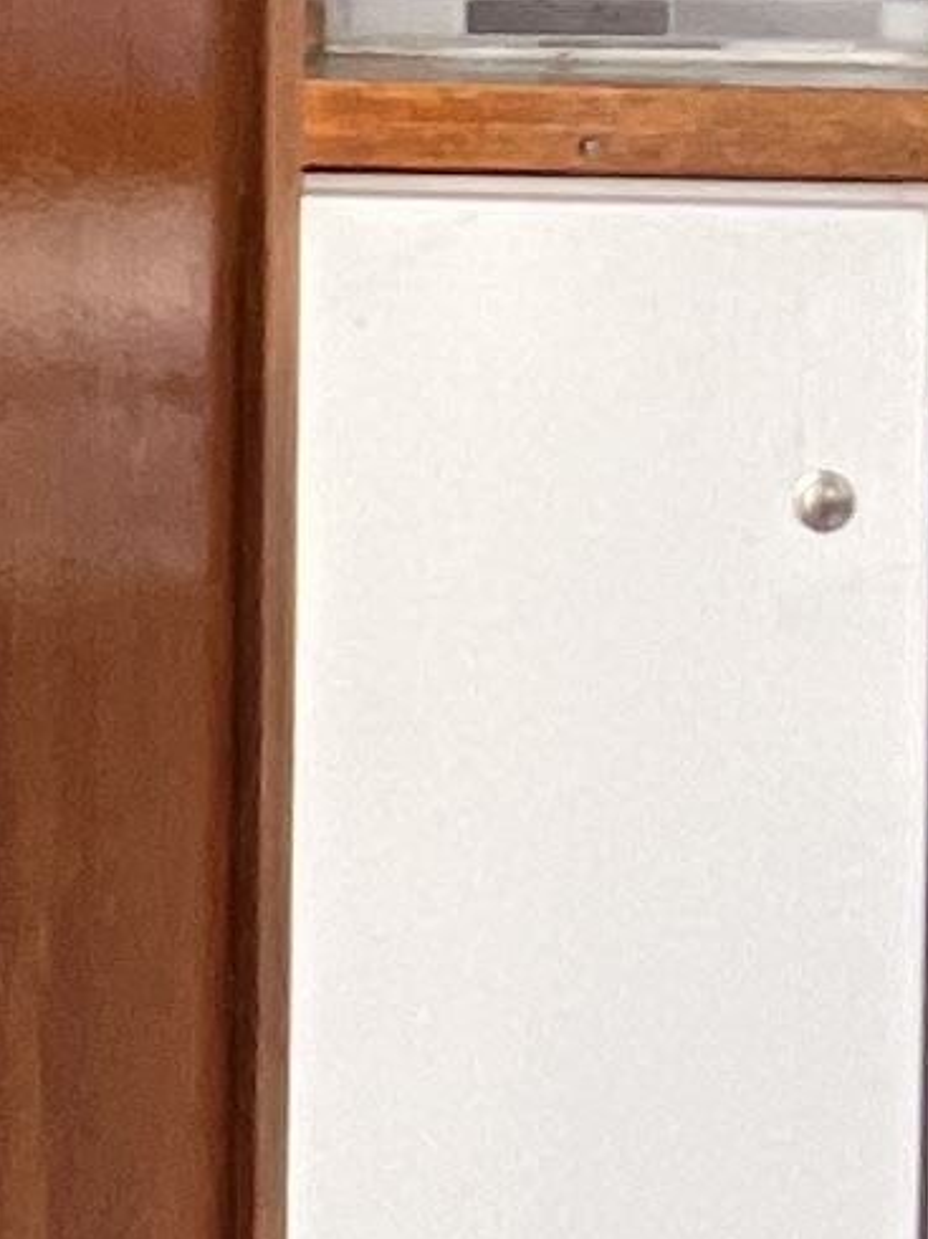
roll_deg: +1.1
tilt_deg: +3.0
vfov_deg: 17.2
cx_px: 1368
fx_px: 3828
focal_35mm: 107
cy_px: -392
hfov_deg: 13.1
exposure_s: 1/99
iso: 200
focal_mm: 1.57
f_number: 1.8
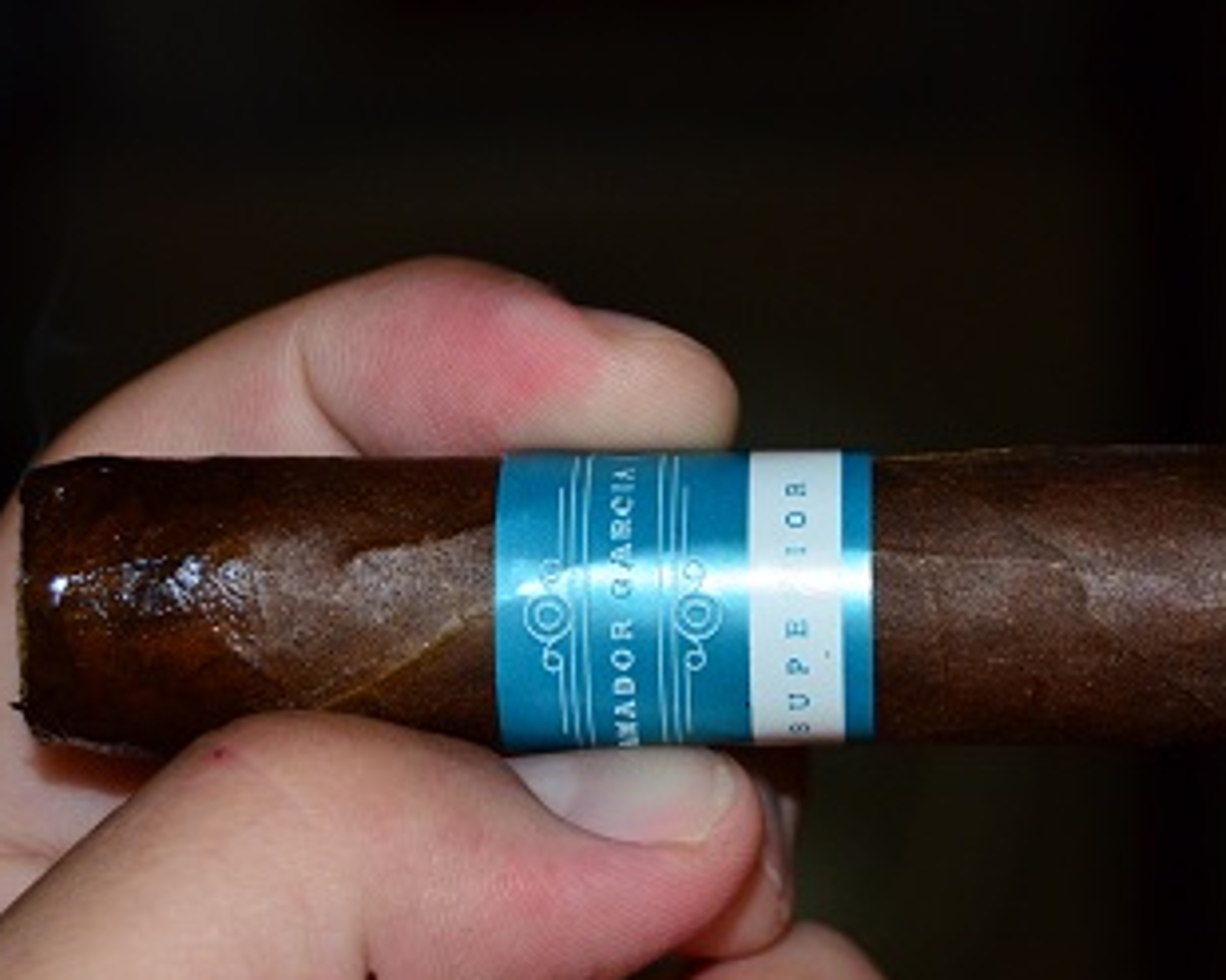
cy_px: 607
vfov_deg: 10.7
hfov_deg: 13.3
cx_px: 1026
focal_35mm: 144
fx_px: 5219
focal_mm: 55
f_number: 5.6
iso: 1400
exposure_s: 1/60
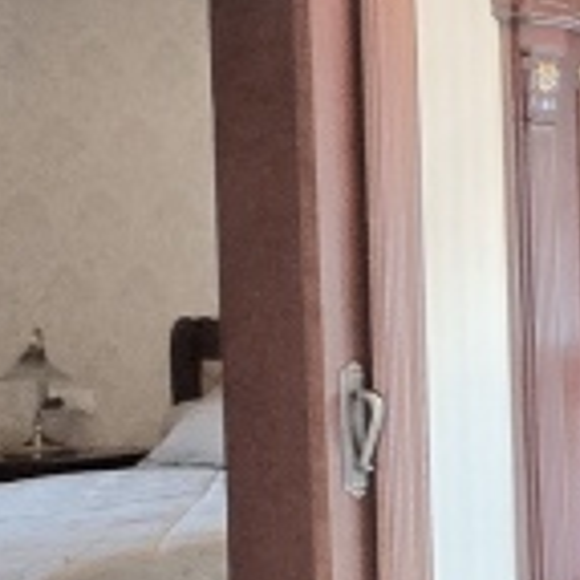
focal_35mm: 82
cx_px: 2028
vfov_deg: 21.1
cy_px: 312
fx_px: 1554
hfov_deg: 9.6
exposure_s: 1/50
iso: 640
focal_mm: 2.2
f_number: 2.2
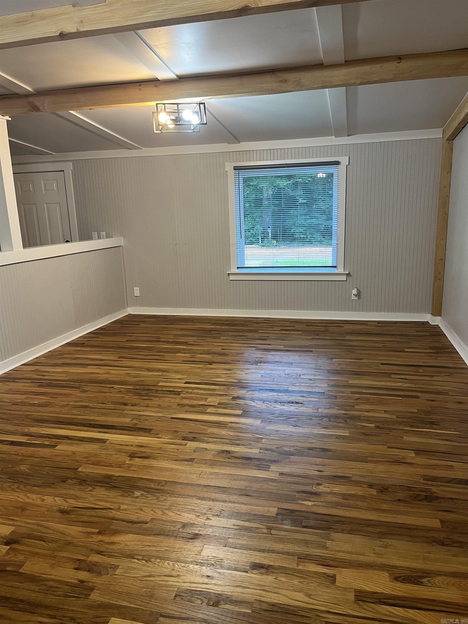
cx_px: 234
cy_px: 312
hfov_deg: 53.1
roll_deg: +2.1
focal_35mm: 26
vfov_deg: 67.3
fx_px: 469
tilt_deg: -13.1
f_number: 1.6
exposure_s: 1/60
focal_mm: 5.1
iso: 125
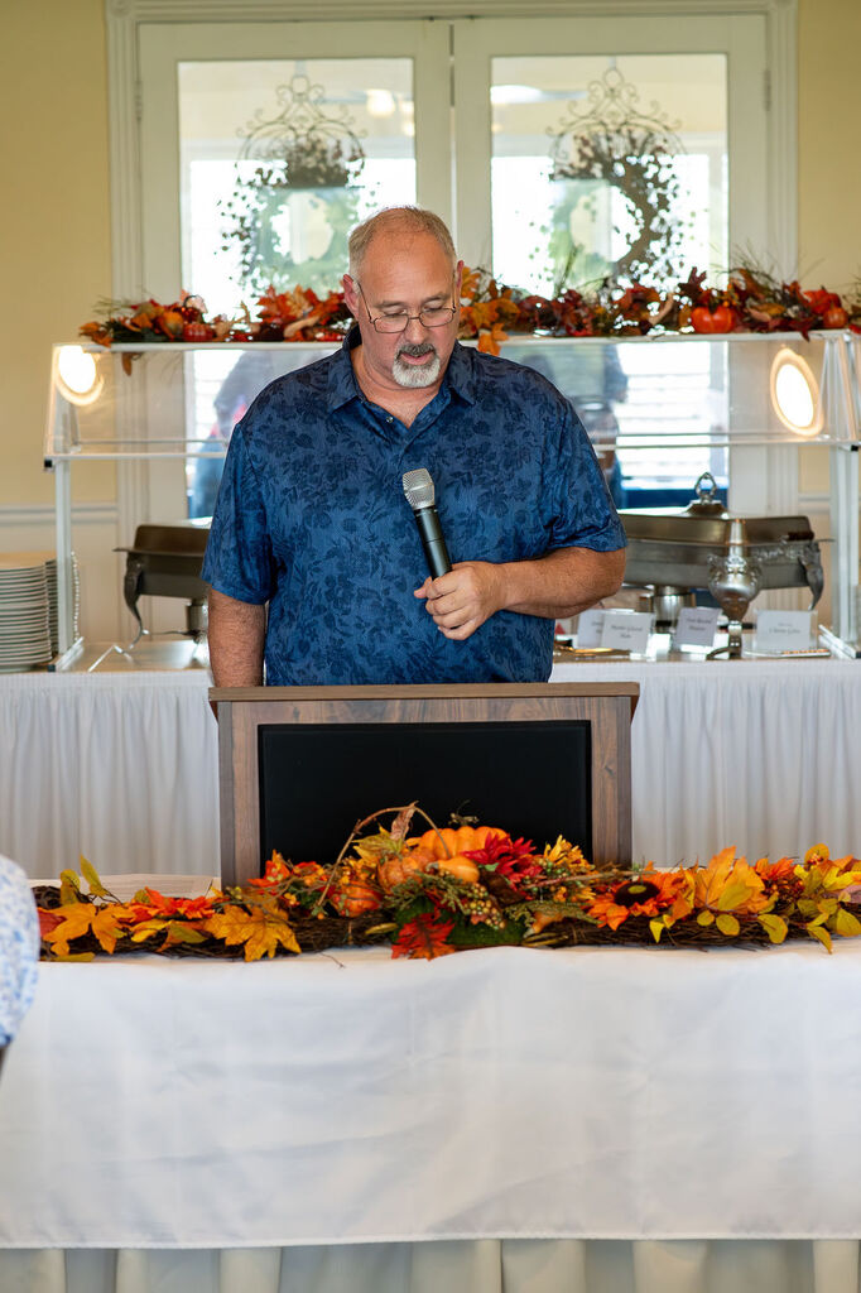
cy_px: 646
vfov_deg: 20.0
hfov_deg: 13.4
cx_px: 430
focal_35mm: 102
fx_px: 3661
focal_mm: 85
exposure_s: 1/250
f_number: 5
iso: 6400
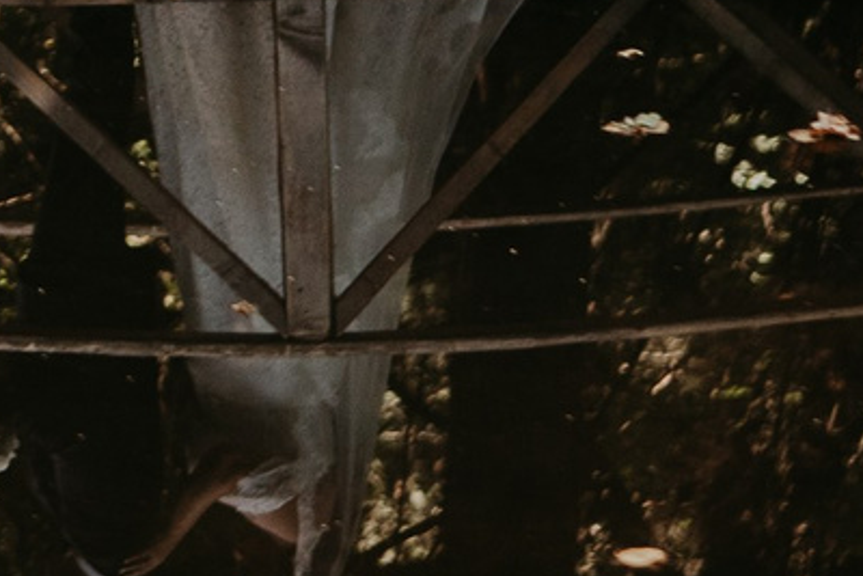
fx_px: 5371
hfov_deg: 8.7
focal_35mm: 224
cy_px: -1229
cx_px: -910
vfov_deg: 5.7
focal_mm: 35
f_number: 2
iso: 500
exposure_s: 1/1000
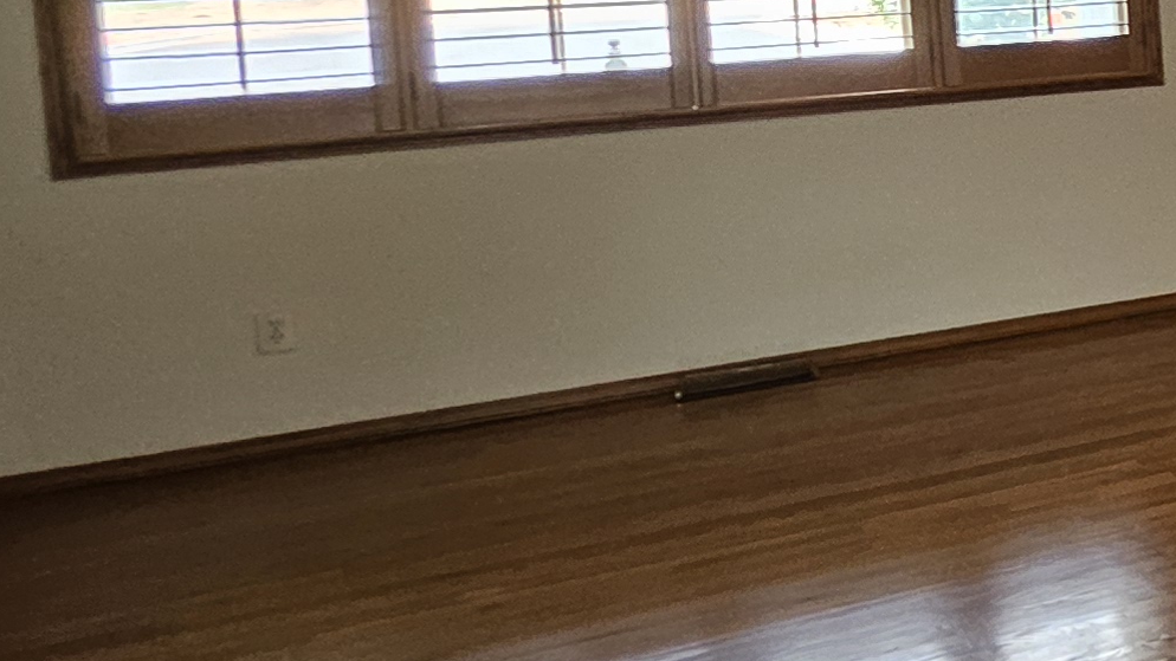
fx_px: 1777
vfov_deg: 20.4
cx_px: 2354
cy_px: -9
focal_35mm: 57
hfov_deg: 19.4
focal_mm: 1.74
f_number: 2.2
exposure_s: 1/60
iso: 100
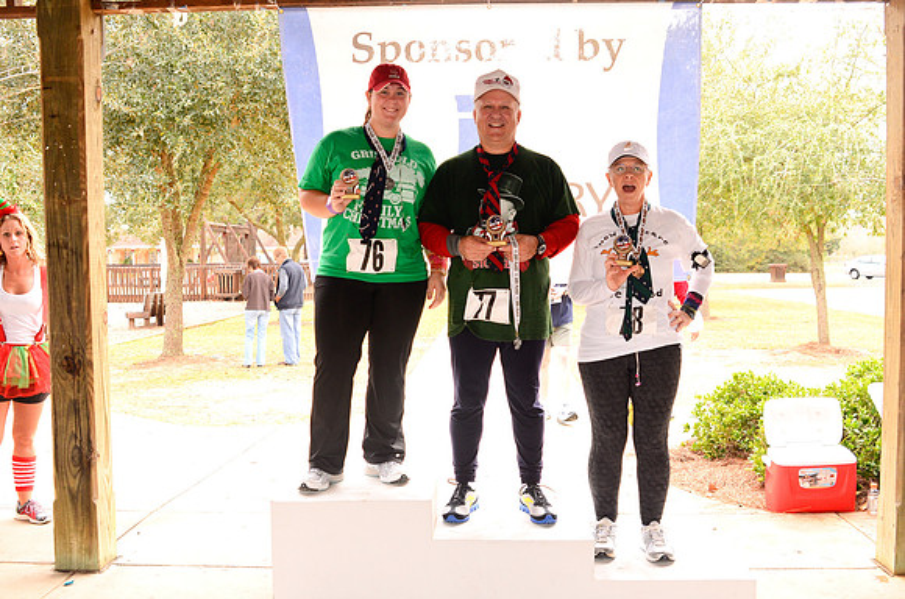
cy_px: 300
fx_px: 903
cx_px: 452
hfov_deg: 53.2
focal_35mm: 36
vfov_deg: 36.7
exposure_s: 1/125
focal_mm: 24
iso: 640
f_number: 4
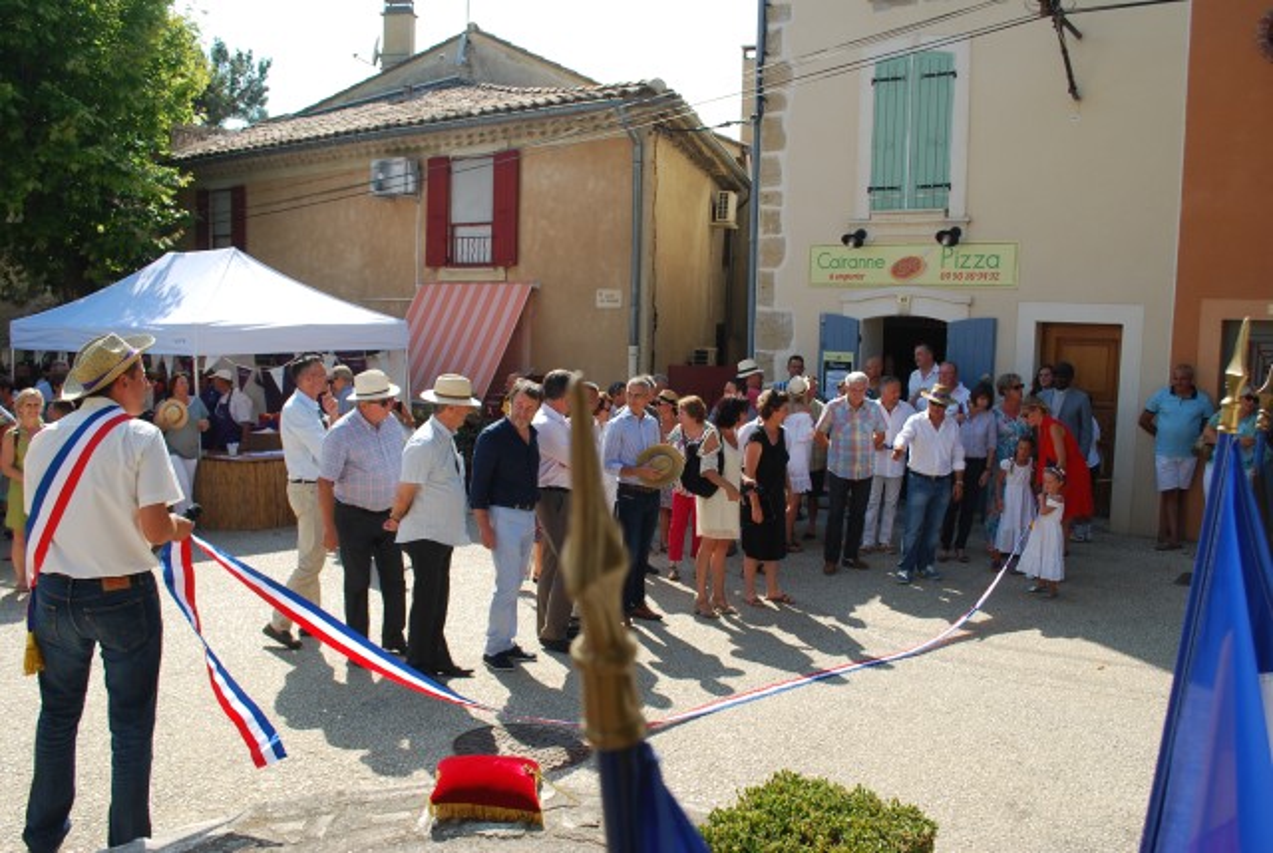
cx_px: 636
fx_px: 1063
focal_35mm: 30
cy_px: 426
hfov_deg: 61.8
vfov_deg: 43.8
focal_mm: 20
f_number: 7.1
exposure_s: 1/200
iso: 100
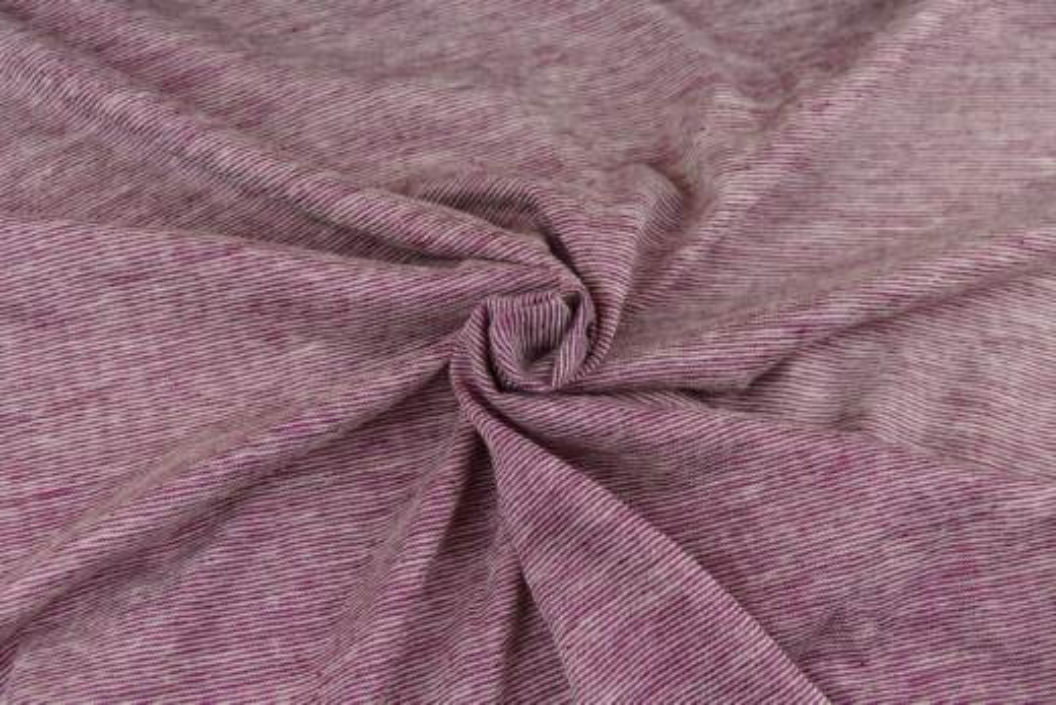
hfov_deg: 45.4
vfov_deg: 31.2
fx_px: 1262
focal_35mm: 43
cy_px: 352
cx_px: 528
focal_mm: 15.76
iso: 160
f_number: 3.2
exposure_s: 1/80
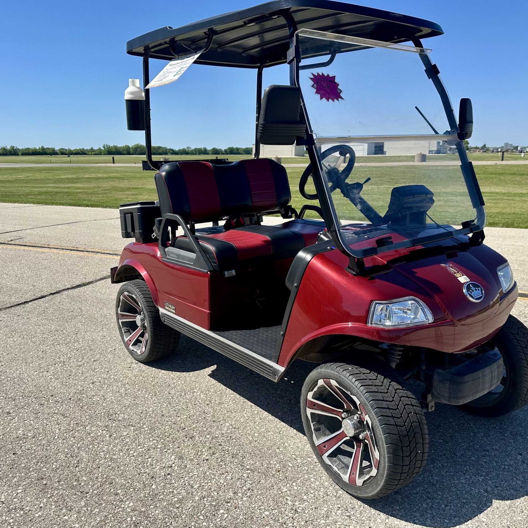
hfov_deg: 55.6
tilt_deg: -12.0
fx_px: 500
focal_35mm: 29
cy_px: 259
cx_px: 244
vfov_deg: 55.6
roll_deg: +0.5
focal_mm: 6.86
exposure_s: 1/5263
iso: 80
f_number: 1.78
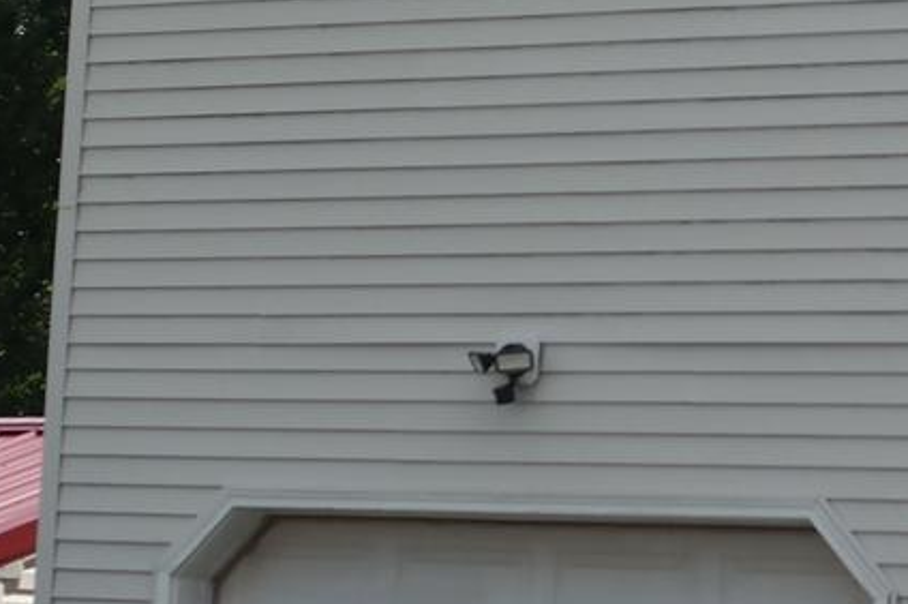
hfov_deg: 13.8
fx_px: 3654
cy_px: 284
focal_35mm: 145
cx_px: 1071
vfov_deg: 9.4
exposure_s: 1/250
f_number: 6.3
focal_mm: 20
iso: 100
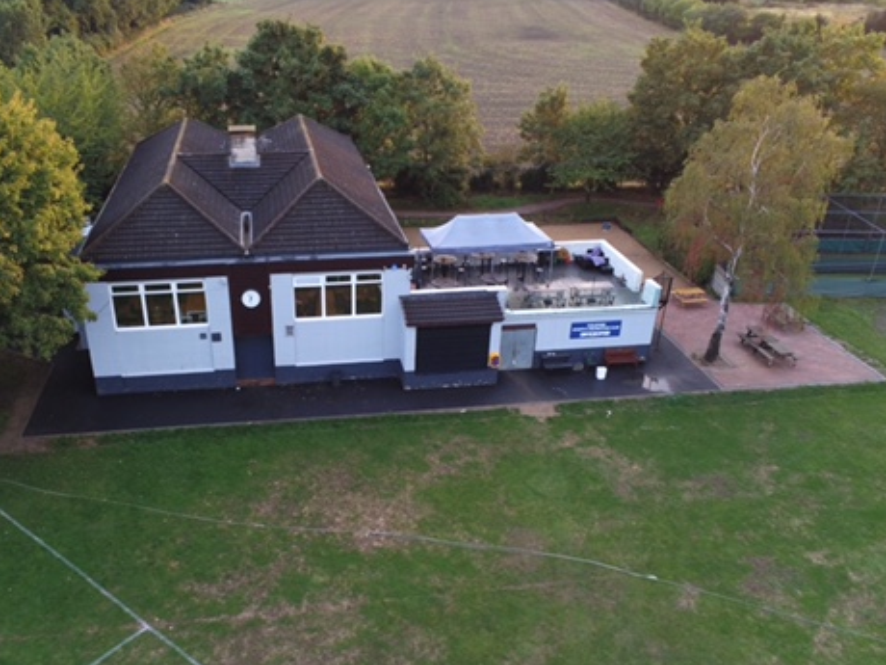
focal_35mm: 32
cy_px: 368
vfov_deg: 44.1
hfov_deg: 56.5
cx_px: 368
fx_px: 819
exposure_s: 1/50
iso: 110
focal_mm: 4
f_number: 2.4
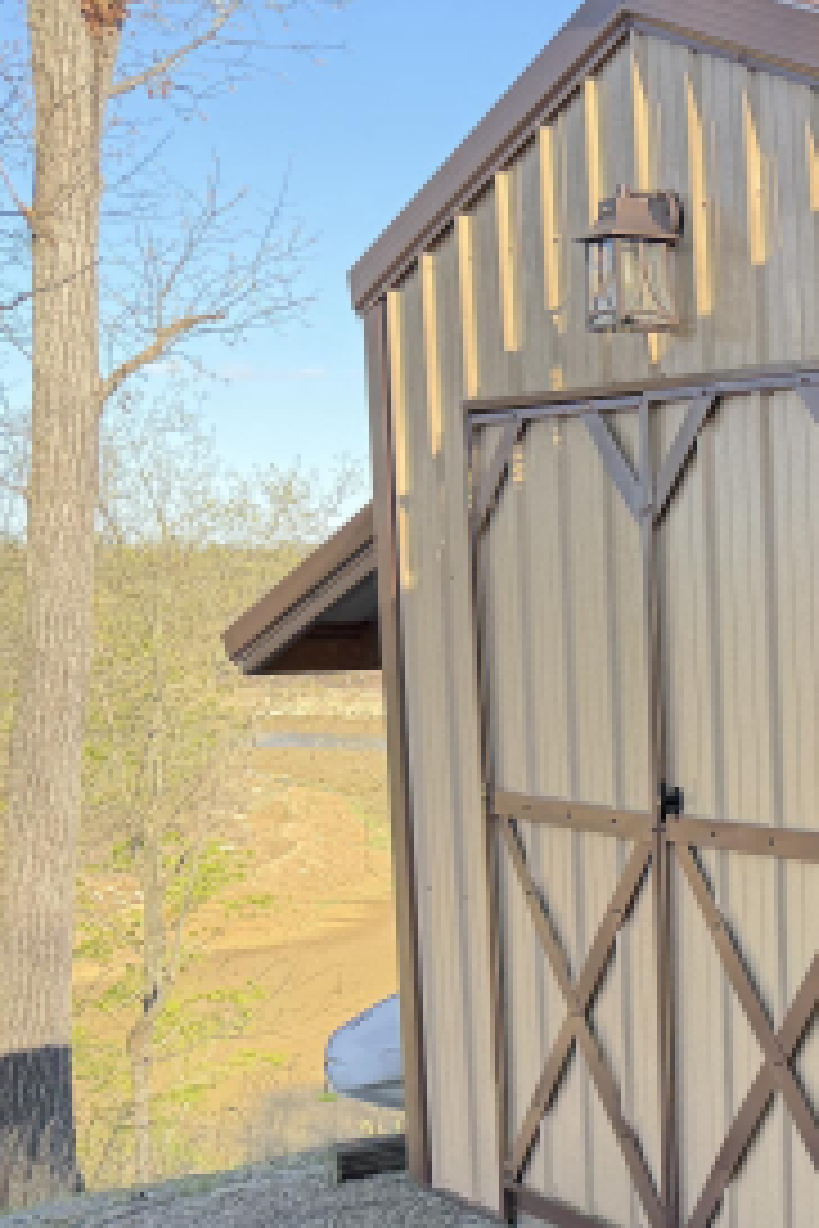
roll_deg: +1.7
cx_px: 1321
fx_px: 2081
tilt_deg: -8.4
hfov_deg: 18.8
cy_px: 787
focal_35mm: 61
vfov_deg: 32.7
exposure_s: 1/765
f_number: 1.78
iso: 100
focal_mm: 6.76
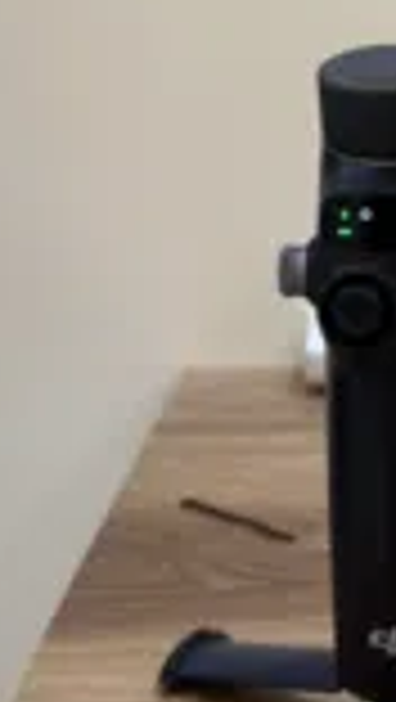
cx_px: 405
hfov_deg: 17.6
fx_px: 1248
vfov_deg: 30.6
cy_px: 130
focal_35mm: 67
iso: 125
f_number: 1.78
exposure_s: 1/50
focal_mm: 6.76
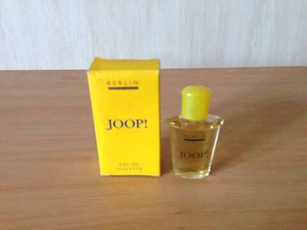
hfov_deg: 55.4
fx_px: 293
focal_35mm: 33
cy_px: 115
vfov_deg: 42.9
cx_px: 154
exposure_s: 1/30
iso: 50
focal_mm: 4.13
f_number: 2.4
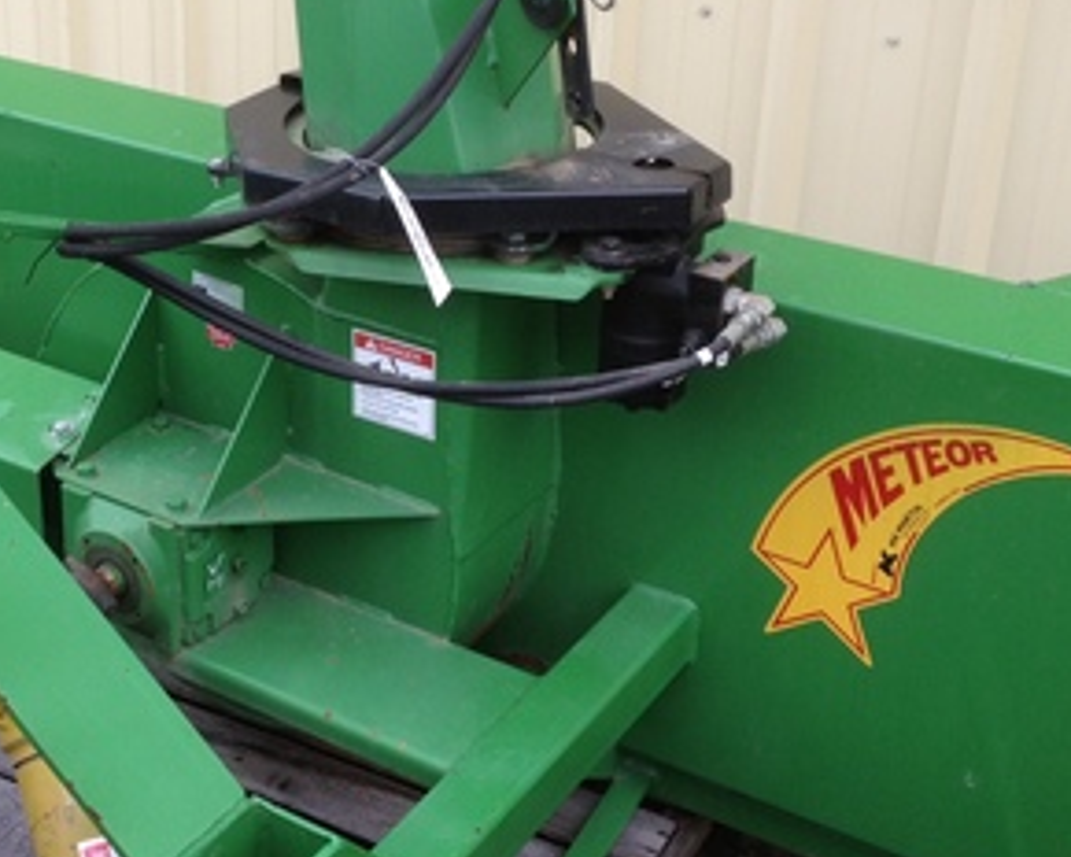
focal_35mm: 64
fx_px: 2029
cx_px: 288
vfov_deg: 23.8
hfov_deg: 29.2
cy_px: 347
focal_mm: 4.28
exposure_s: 1/171
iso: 64
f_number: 2.4
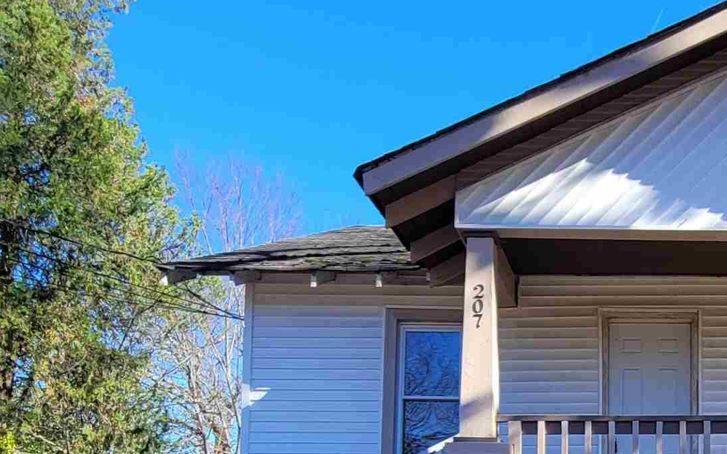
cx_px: 608
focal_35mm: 39
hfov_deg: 46.9
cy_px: 508
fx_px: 773
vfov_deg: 29.3
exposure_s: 1/622
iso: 50
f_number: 2.2
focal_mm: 2.2
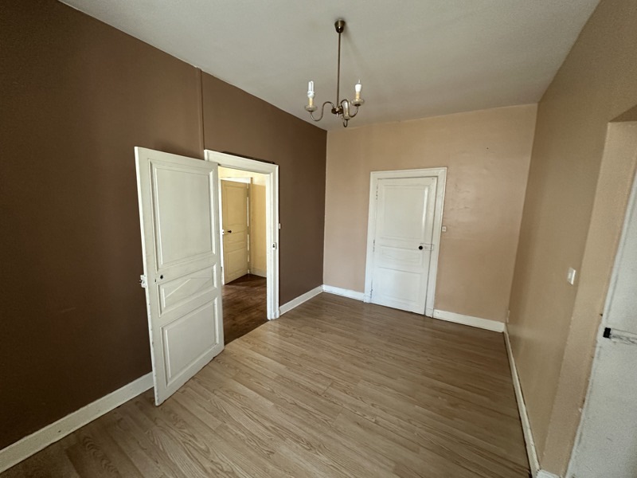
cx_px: 318
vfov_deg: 85.7
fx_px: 258
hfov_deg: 102.1
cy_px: 239
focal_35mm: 14
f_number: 2.2
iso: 500
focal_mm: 2.22
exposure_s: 1/60
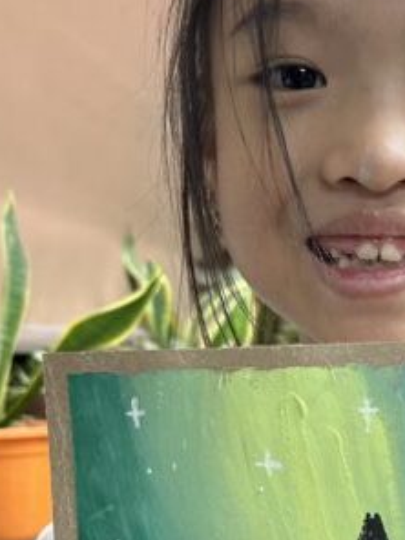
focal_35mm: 81
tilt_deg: -4.8
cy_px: 474
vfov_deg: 23.6
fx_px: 1264
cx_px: 454
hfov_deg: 17.5
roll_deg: -0.7
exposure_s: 1/50
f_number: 1.78
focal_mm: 6.86
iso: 125
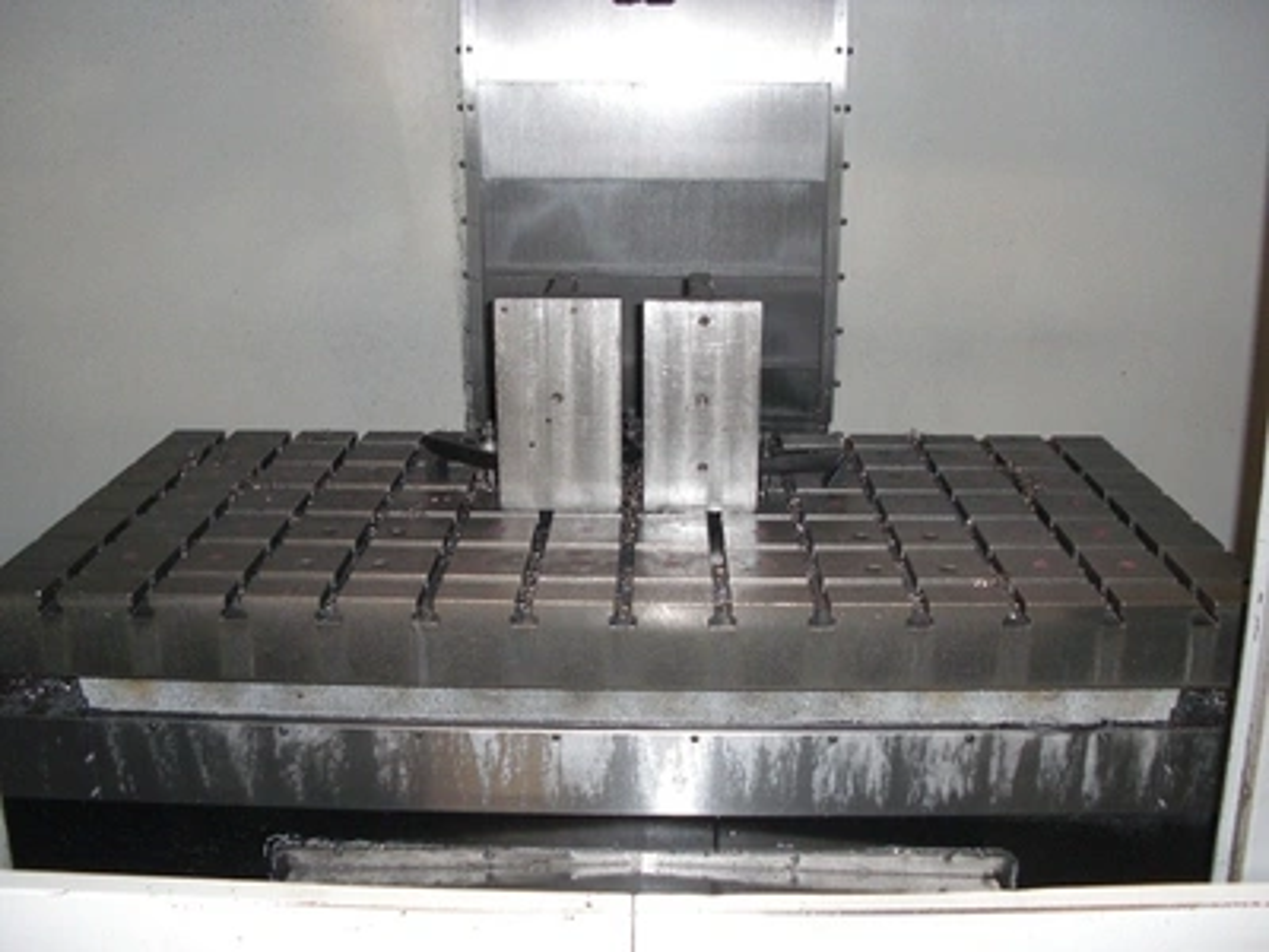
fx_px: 1320
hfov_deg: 51.4
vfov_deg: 39.7
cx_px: 634
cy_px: 476
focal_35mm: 36
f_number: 2.8
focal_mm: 6.3
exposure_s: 1/60
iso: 200
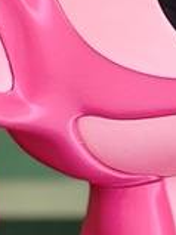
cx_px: 182
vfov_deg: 6.4
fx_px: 2050
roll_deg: +0.1
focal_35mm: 302
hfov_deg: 4.9
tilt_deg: -6.9
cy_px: -158
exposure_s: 1/121
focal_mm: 6.76
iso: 64
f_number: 1.78
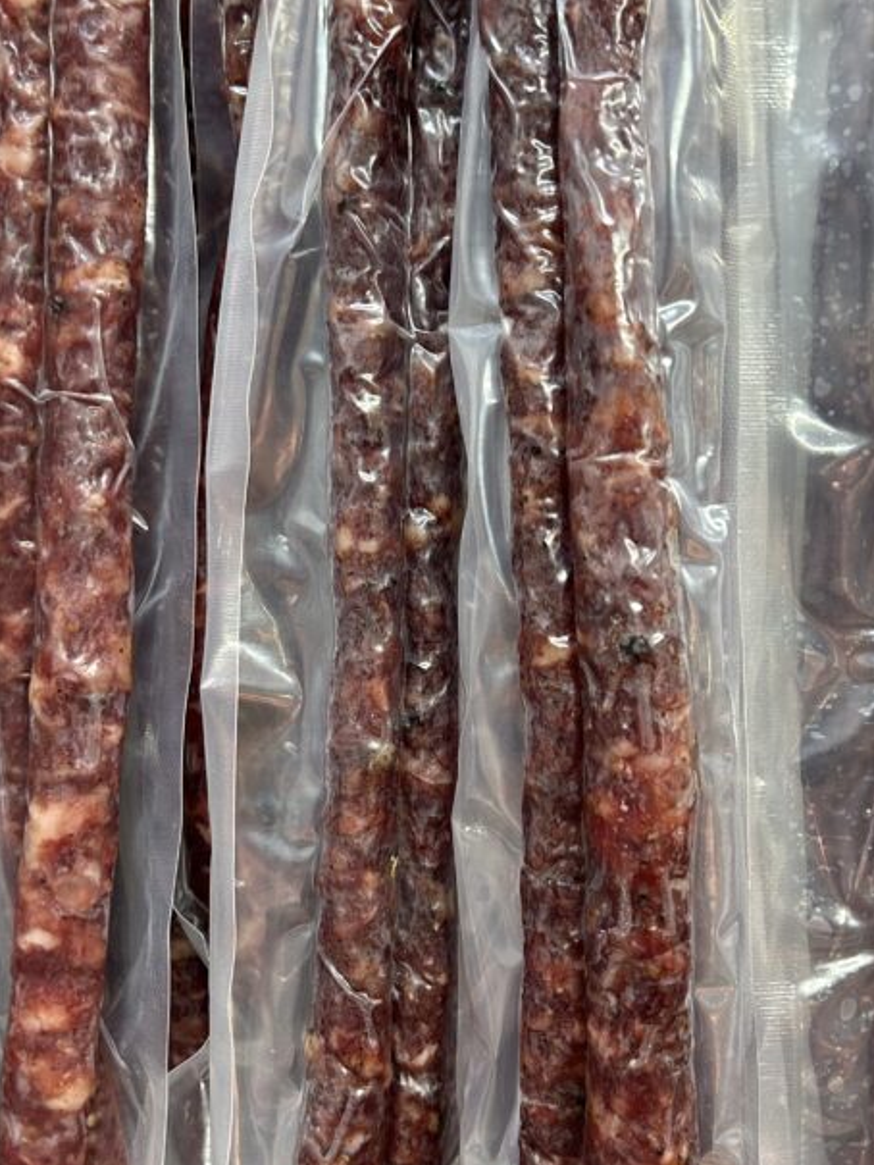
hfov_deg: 32.9
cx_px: 427
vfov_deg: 42.9
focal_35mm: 44
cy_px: 632
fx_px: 1481
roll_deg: -2.0
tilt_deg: -6.9
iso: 125
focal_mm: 5.7
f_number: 1.5
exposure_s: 1/50
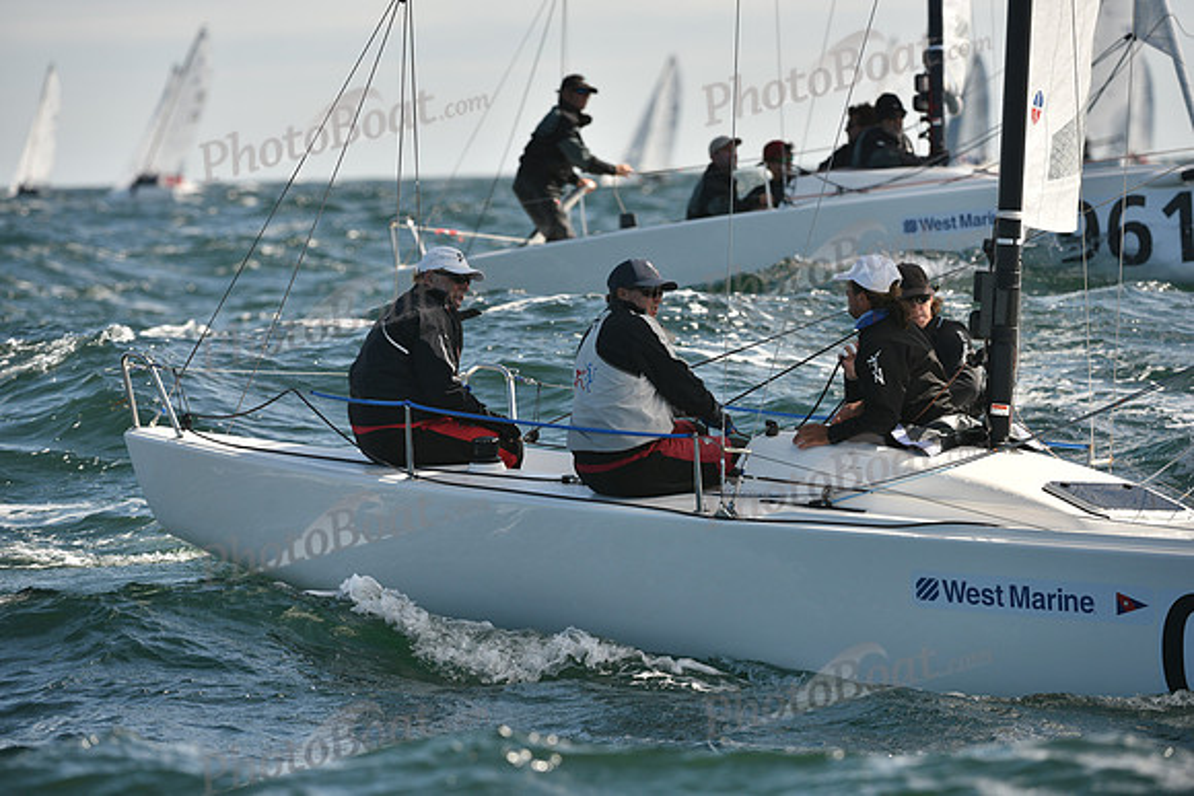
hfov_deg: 7.4
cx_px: 597
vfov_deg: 4.9
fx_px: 9288
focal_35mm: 280
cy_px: 398
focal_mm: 280
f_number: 5.6
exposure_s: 1/1250
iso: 250
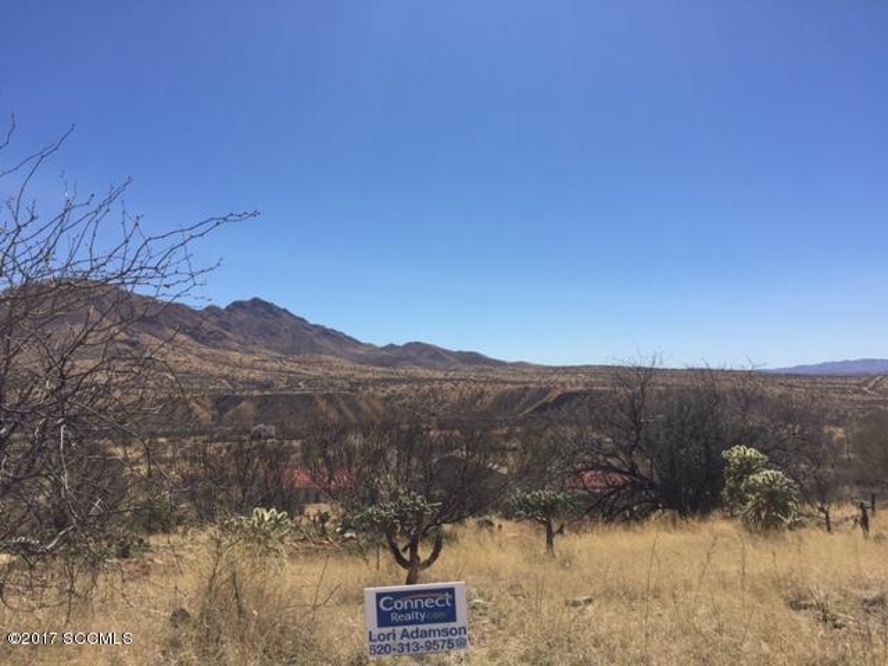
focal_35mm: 29
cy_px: 333
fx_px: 744
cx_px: 444
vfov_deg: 48.2
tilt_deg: +4.7
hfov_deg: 61.7
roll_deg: +1.1
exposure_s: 1/3300
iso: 32
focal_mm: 4.15
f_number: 2.2
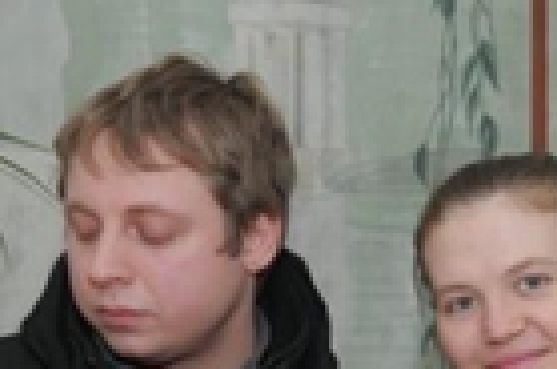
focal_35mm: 131
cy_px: 515
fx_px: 2022
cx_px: 272
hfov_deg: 15.7
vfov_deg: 10.1
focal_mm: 22
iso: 400
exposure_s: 1/200
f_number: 5.6
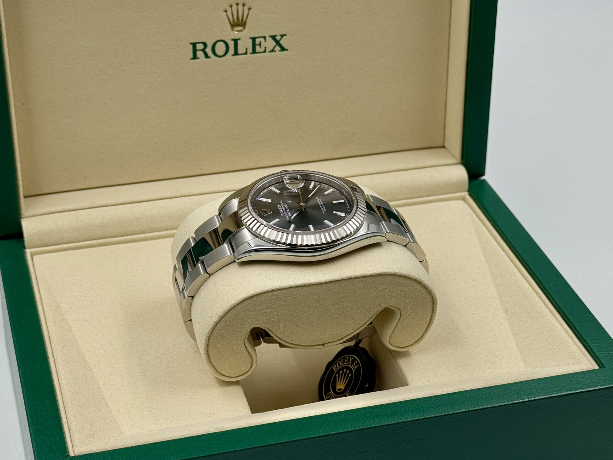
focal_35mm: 48
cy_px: 230
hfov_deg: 39.7
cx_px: 306
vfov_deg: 30.3
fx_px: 850
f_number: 1.78
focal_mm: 6.76
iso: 64
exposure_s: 1/445
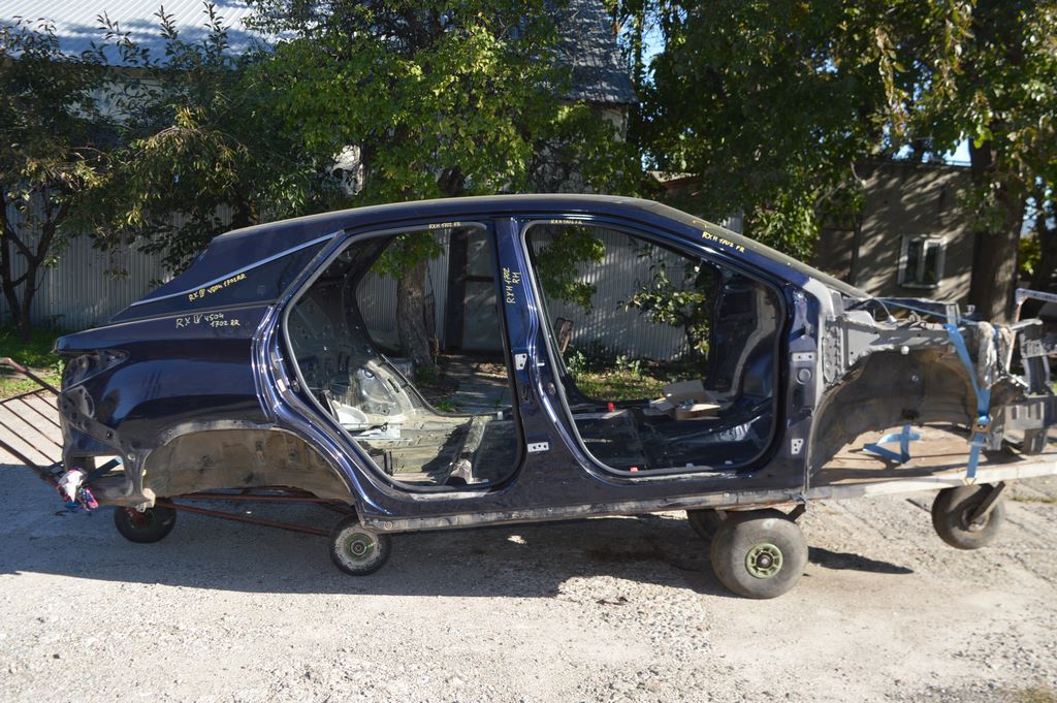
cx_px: 528
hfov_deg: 57.3
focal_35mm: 33
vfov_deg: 39.9
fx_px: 968
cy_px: 352
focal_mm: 22
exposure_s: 1/200
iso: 100
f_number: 5.6
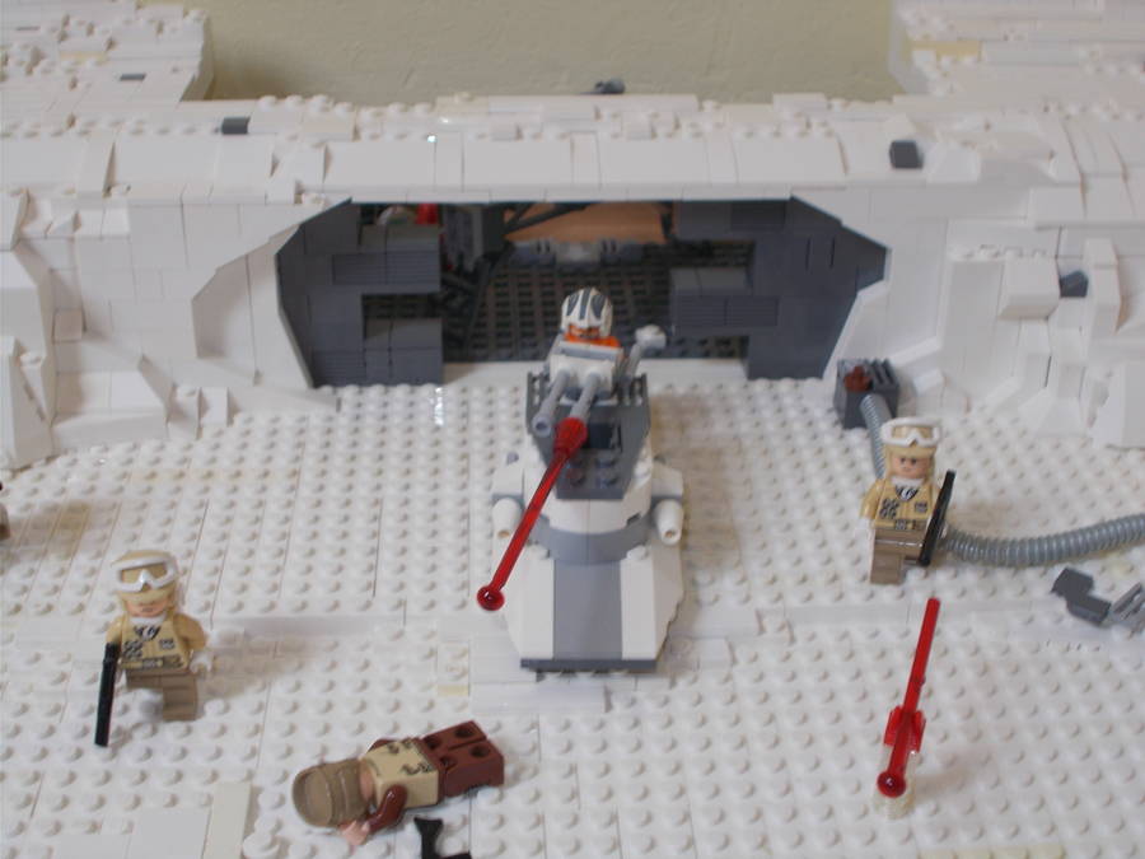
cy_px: 430
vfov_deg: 29.1
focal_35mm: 50
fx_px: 1654
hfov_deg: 38.2
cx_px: 572
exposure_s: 1/30
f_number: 4.5
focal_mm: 9
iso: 80
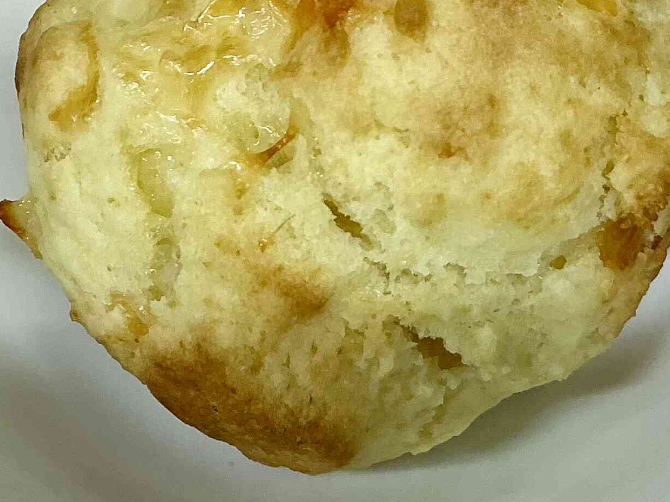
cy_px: 127
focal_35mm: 95
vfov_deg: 15.5
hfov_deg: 20.6
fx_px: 1839
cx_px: 454
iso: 40
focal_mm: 3
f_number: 1.8
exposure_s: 1/120
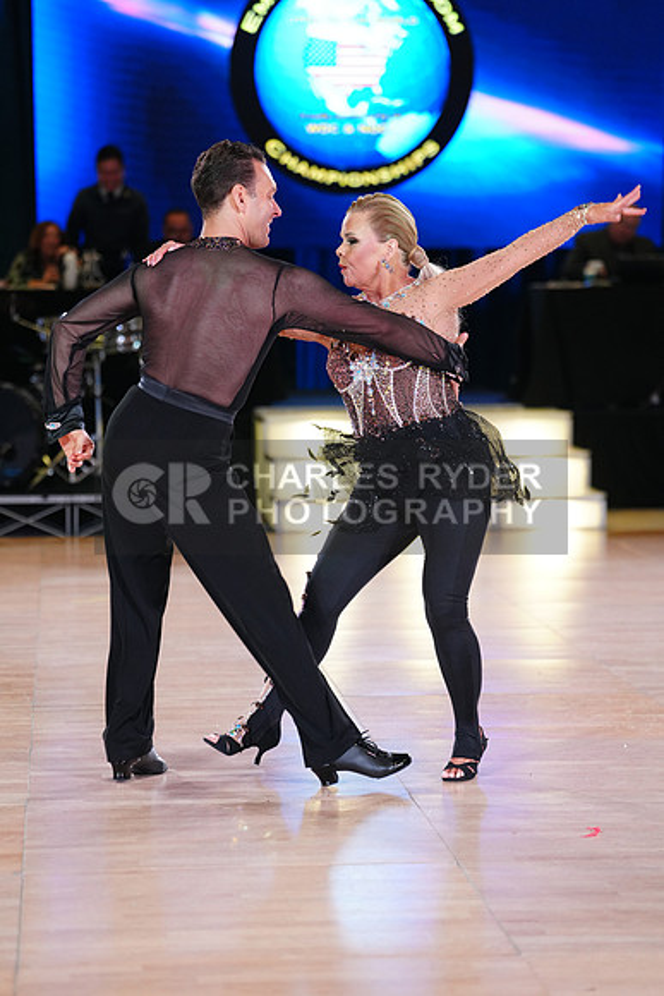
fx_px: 3097
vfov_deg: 18.3
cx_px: 332
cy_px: 498
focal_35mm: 112
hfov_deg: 12.2
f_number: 2.8
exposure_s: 1/400
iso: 2000
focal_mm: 112
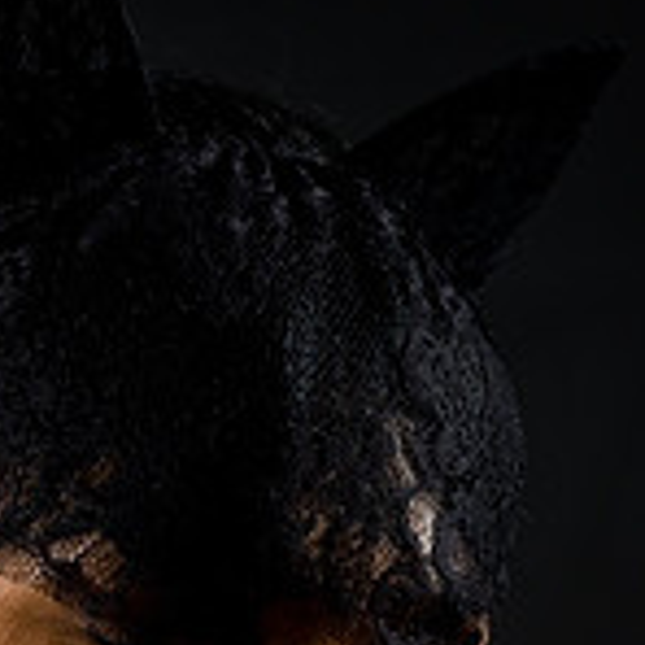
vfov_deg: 3.4
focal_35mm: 517
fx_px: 10899
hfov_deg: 3.4
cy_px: 771
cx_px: -336
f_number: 5.6
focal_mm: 155
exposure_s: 1/125
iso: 200
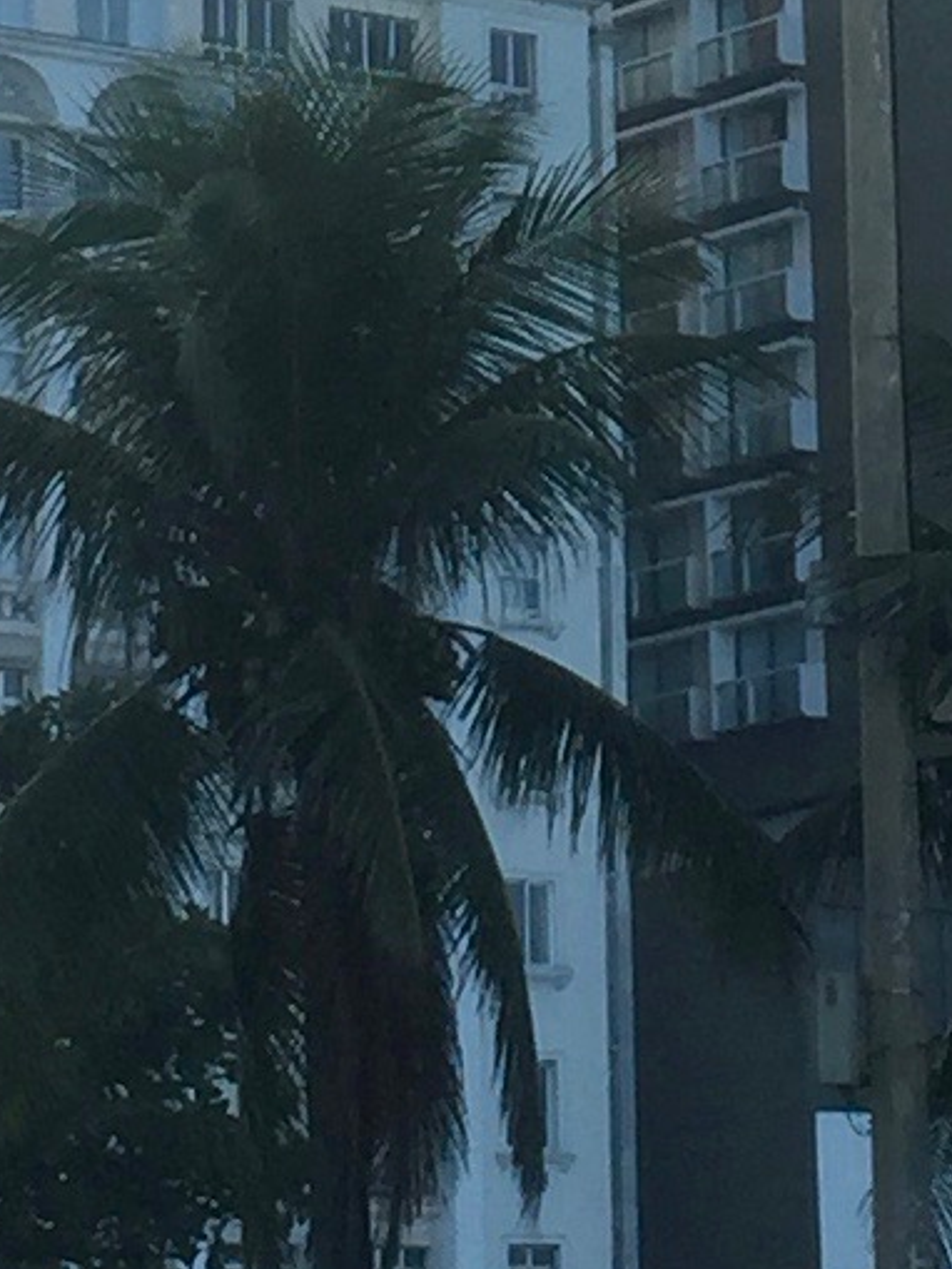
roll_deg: +2.9
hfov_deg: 7.9
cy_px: -658
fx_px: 6818
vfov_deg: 10.3
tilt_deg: +20.8
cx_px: 979
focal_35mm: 186
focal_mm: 4.15
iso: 32
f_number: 2.2
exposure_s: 1/565
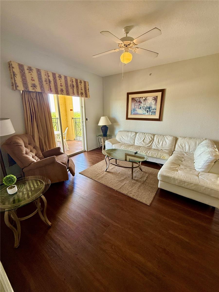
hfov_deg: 85.7
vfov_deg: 102.1
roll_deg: -0.3
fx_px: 118
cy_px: 146
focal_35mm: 14
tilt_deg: -15.4
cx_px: 110
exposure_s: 1/99
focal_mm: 2.22
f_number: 2.2
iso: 160
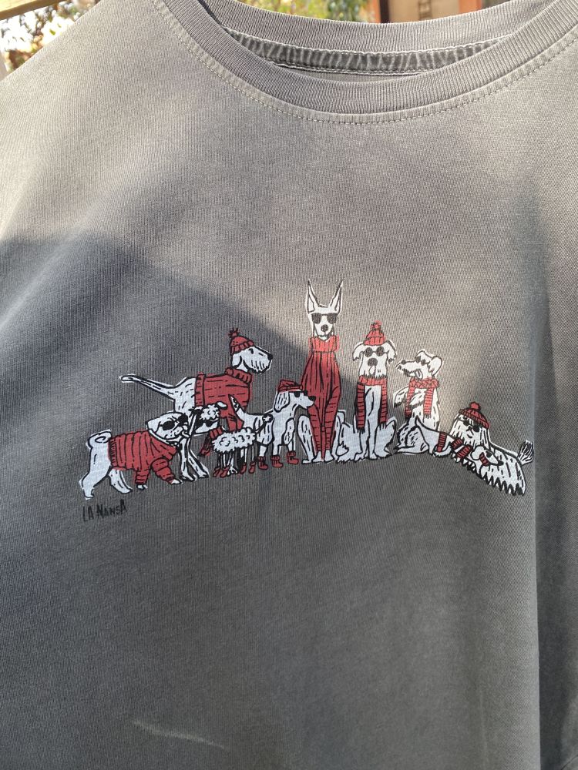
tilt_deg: -22.1
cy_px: 385
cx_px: 289
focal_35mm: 26
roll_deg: +12.3
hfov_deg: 53.1
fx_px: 579
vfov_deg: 67.3
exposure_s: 1/122
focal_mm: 4.25
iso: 80
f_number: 1.8
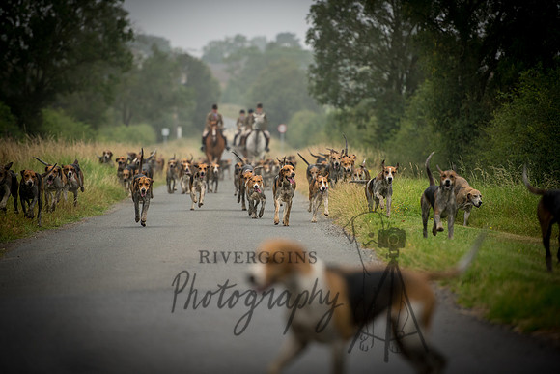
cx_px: 280
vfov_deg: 6.9
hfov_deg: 10.3
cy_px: 187
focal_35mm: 200
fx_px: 3112
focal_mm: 200
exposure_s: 1/2000
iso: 1100
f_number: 2.8
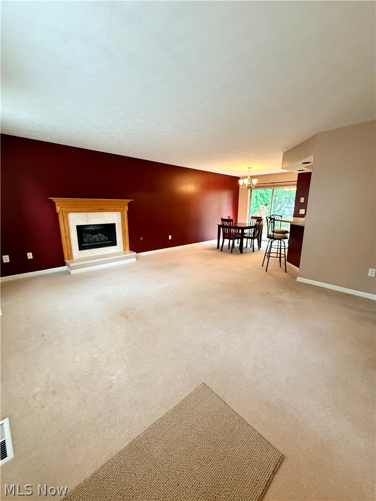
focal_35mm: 14
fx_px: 203
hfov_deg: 85.7
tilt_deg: -12.0
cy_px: 250
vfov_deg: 102.1
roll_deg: +0.2
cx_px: 188
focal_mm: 2.22
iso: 400
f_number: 2.2
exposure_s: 1/60
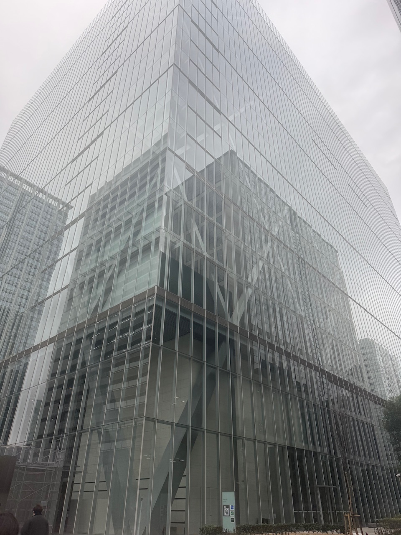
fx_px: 371
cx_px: 200
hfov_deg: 56.8
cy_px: 268
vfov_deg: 71.6
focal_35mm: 24
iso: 80
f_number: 1.78
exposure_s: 1/695
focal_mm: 6.76
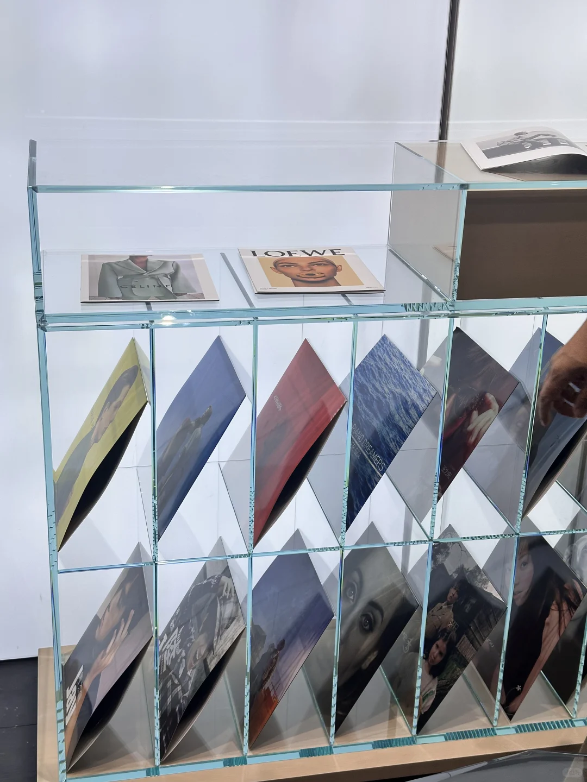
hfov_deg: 30.3
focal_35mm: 48
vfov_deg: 39.7
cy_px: 391
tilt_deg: -21.6
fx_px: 1085
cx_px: 294
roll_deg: -1.9
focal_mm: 6.86
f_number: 1.78
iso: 64
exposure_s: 1/623
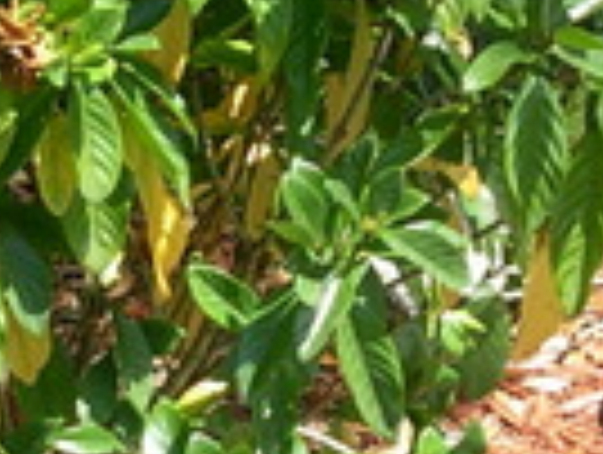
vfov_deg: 6.4
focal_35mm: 233
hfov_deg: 8.4
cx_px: -27
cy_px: 254
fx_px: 4066
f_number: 3.3
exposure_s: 1/313
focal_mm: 9.5
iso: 79
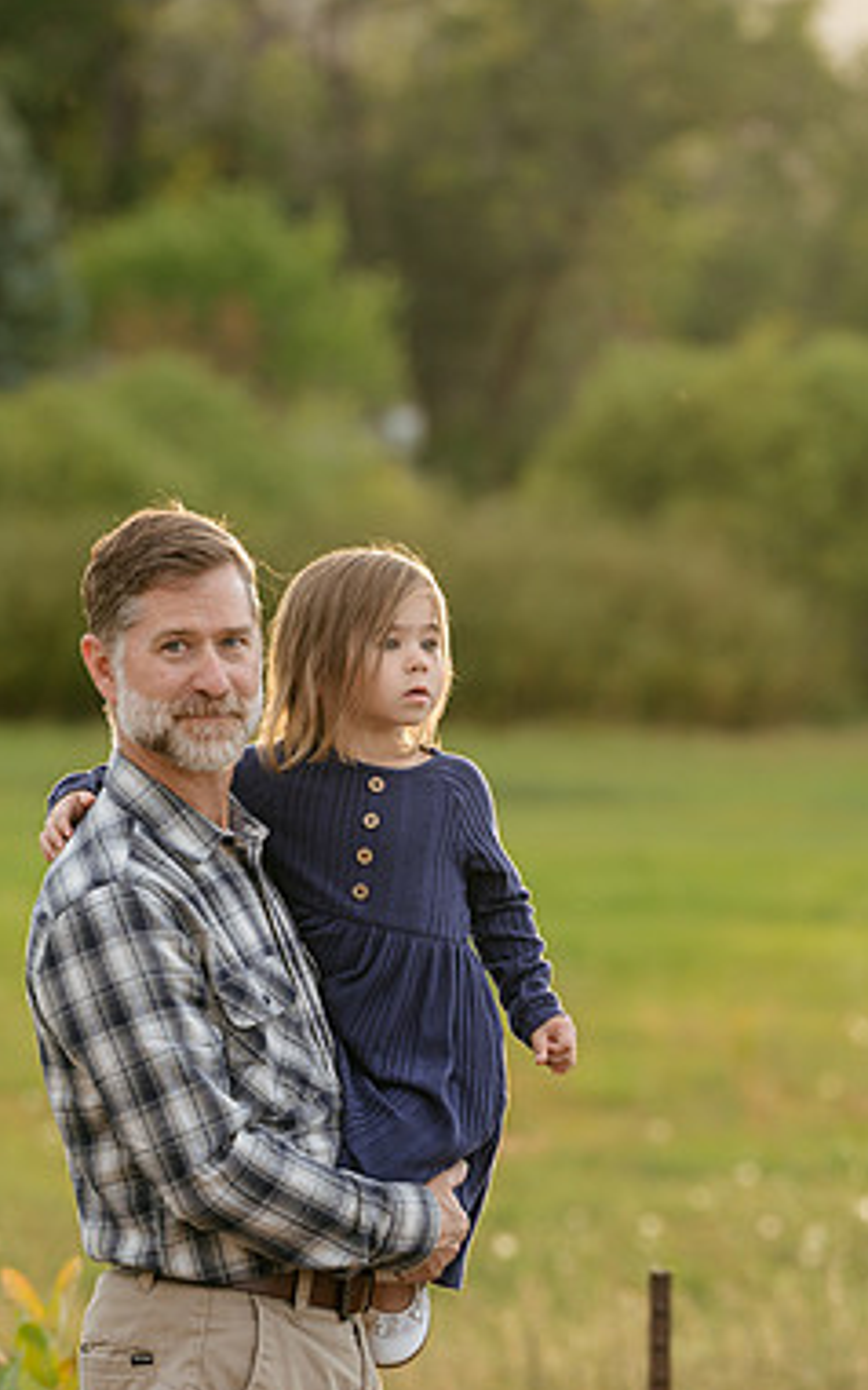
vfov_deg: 9.1
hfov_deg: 5.7
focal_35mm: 230
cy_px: 719
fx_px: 8709
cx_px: 357
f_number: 5.6
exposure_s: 1/200
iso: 640
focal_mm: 191
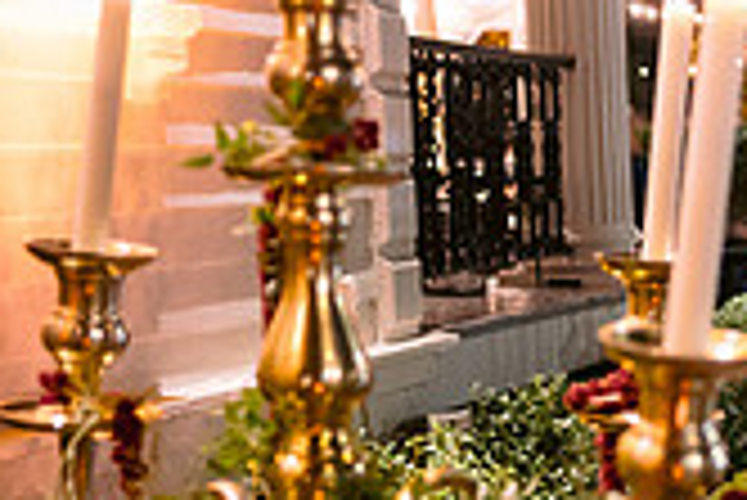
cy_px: 394
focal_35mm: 98
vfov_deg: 13.9
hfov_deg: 18.3
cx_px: 1148
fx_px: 2035
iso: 800
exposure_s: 1/4
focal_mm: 28
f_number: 2.8
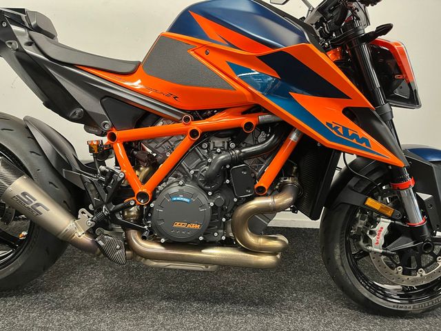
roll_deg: -1.9
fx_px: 331
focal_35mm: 26
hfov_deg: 67.3
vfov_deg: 53.1
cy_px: 166
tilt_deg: -12.9
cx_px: 220
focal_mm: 5.1
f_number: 1.6
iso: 400
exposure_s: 1/50
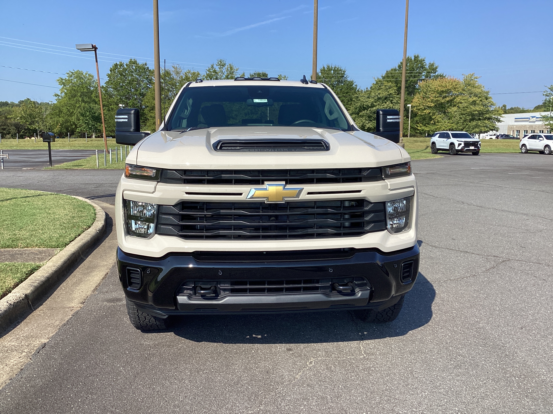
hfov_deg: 58.4
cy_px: 207
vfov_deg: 45.4
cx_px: 276
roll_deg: -0.5
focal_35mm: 31
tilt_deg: -8.0
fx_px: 495
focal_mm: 3.3
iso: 25
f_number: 2.4
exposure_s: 1/1131
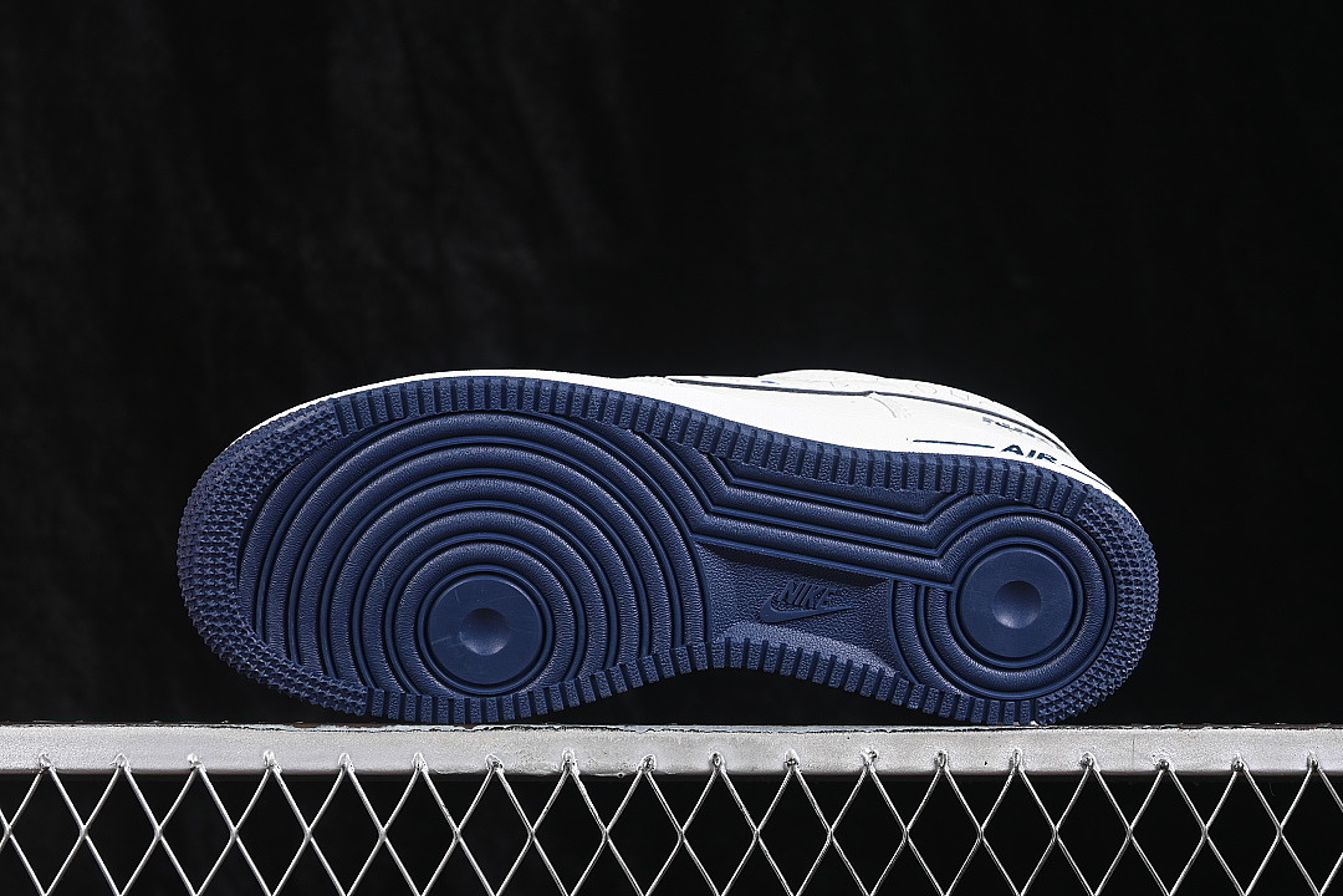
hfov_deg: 27.0
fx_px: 2798
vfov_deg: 18.2
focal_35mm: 75
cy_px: 448
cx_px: 672
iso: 160
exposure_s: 1/60
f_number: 6.3
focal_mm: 50
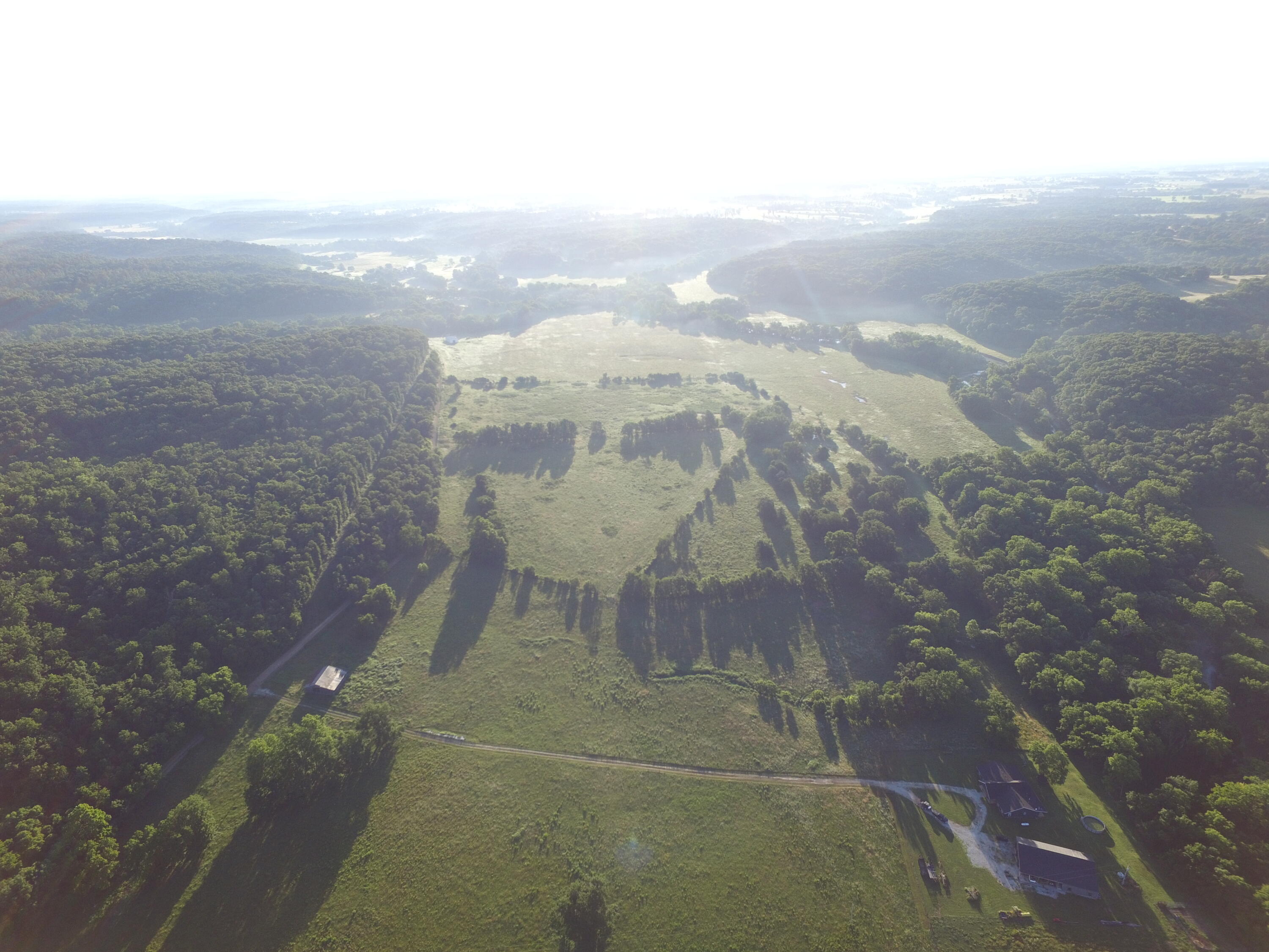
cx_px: 634
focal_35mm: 20
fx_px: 733
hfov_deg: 81.7
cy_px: 476
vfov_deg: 66.0
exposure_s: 1/282
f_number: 2.8
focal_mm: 3.61
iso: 100
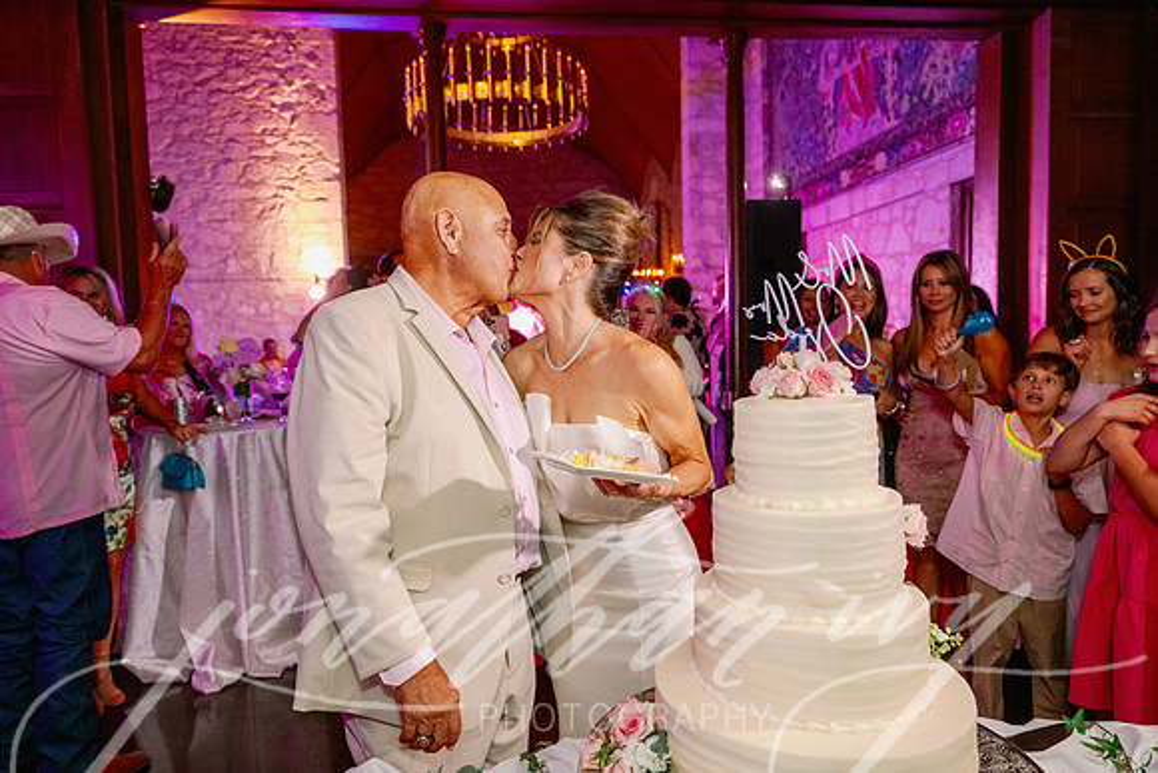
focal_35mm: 24
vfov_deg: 53.2
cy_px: 386
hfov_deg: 73.7
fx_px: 772
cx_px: 579
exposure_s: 1/125
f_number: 3.5
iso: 2000
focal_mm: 24
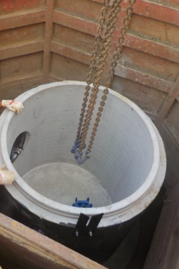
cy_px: 133
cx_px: 23
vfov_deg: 45.4
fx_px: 321
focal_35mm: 43
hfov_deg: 30.0
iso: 125
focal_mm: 4.1
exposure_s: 1/100
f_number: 3.3
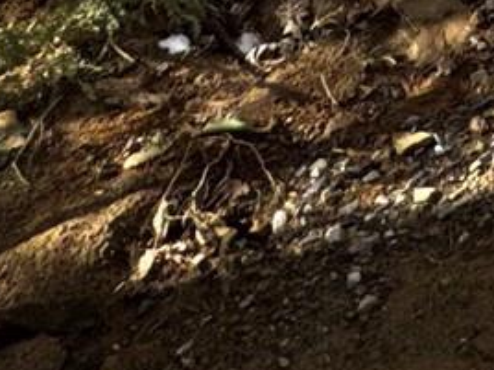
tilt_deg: -0.1
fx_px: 1527
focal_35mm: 107
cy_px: -869
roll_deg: -0.9
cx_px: 949
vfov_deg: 9.4
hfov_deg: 15.3
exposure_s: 1/495
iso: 40
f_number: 2.2
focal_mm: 2.22
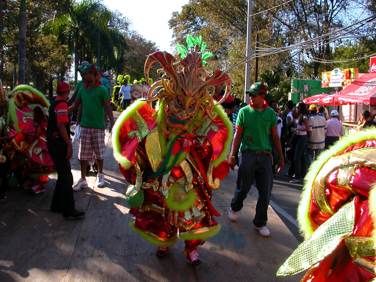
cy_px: 141
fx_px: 402
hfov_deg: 50.1
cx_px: 188
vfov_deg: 38.7
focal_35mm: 37
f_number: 4.5
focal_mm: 5.6
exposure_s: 1/300
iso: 100
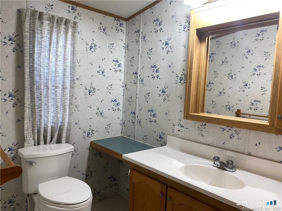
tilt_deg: -4.2
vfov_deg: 53.1
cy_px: 106
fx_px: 212
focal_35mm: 26
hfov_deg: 67.3
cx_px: 141
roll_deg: -3.4
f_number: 1.8
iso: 64
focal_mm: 4.25
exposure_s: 1/60
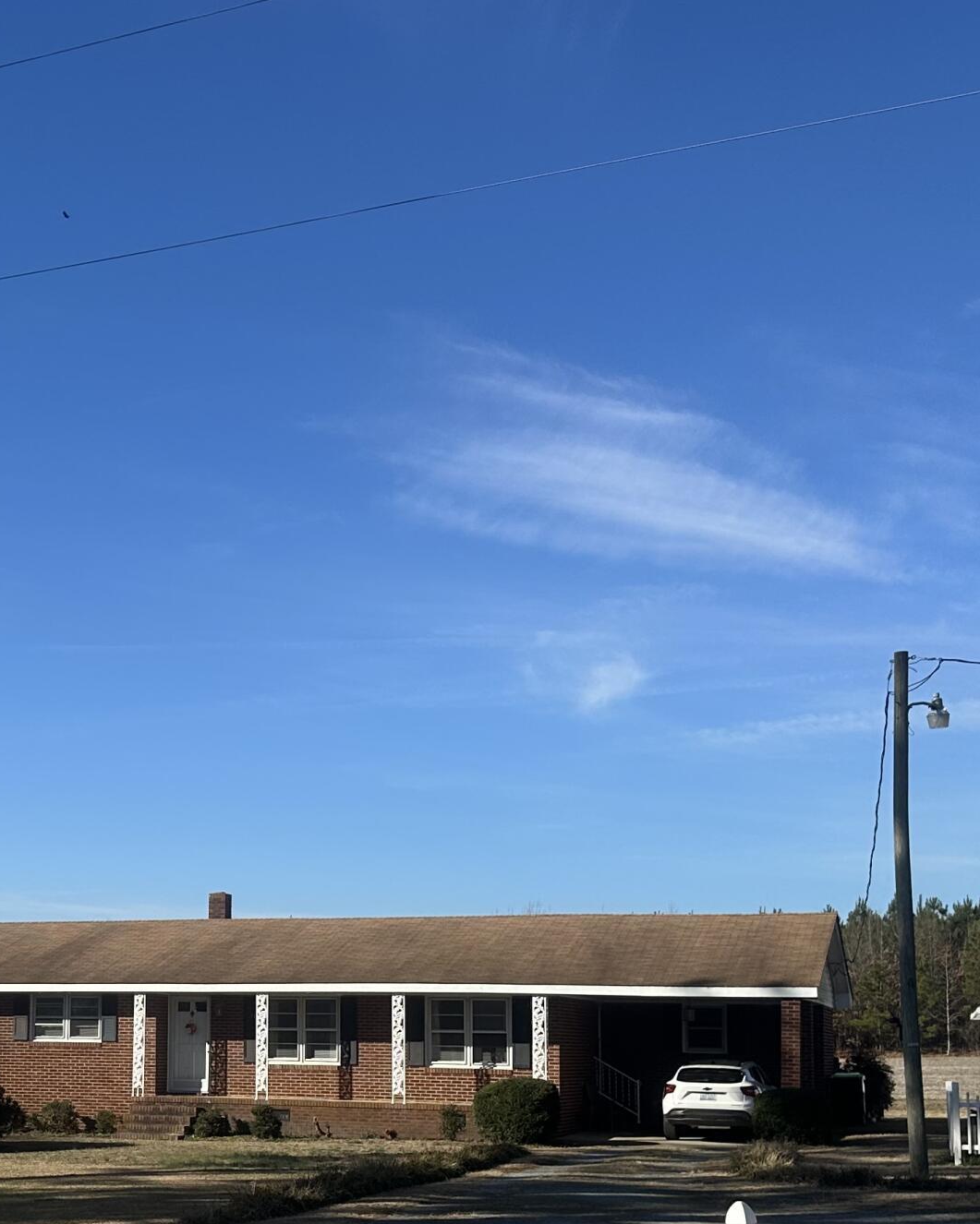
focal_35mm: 53
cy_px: 890
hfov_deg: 27.8
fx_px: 1921
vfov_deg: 34.7
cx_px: 150
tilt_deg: +5.9
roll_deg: -1.2
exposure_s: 1/5525
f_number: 1.78
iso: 80
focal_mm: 6.86
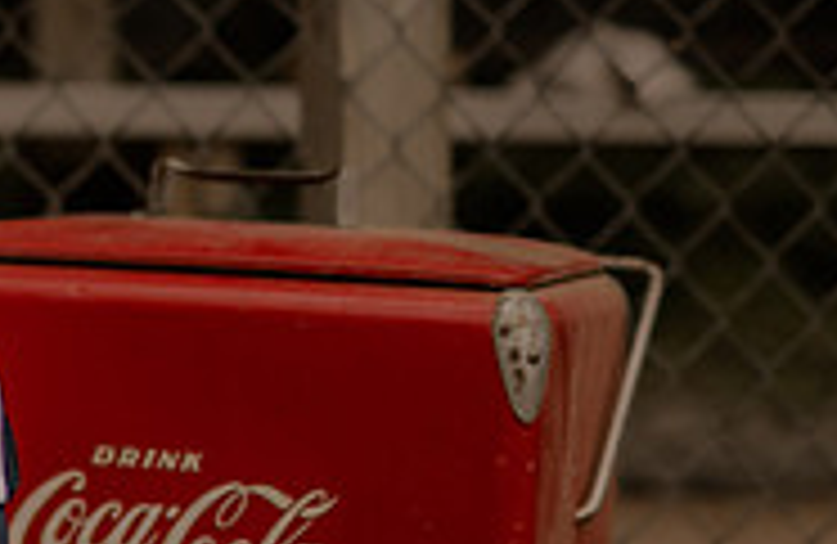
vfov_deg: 7.6
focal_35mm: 177
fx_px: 4085
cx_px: -303
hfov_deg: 11.4
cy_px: 576
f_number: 3.2
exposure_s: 1/6400
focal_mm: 50
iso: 160
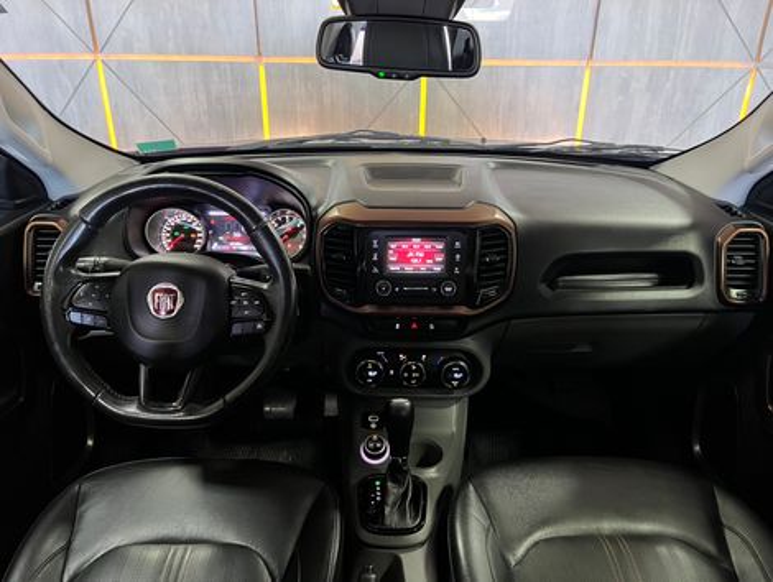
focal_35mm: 26
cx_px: 386
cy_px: 291
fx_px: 581
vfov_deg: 53.2
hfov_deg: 67.2
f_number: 1.5
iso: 500
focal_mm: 5.7
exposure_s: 1/30
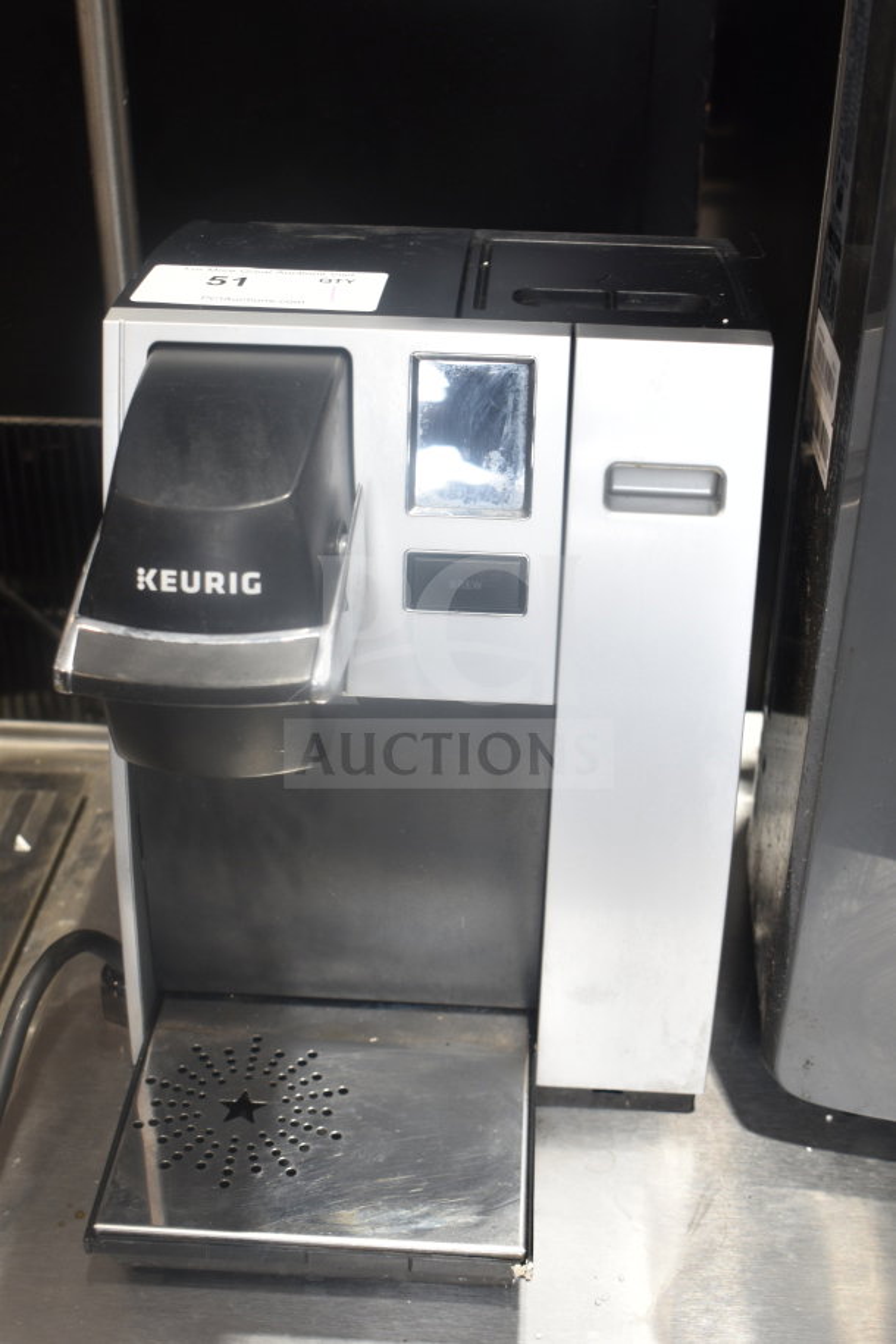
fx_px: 1680
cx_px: 448
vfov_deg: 43.6
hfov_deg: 29.9
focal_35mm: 45
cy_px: 672
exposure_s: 1/50
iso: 400
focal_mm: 30
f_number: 4.2
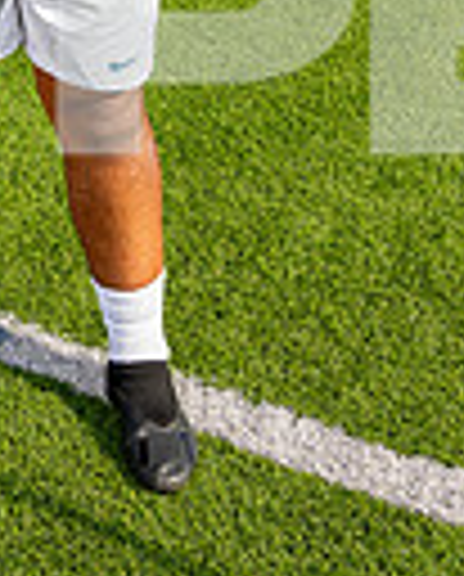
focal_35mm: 79
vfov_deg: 20.5
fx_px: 1351
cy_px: -297
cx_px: 14
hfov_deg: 19.0
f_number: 7.1
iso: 50
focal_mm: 24
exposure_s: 1/125
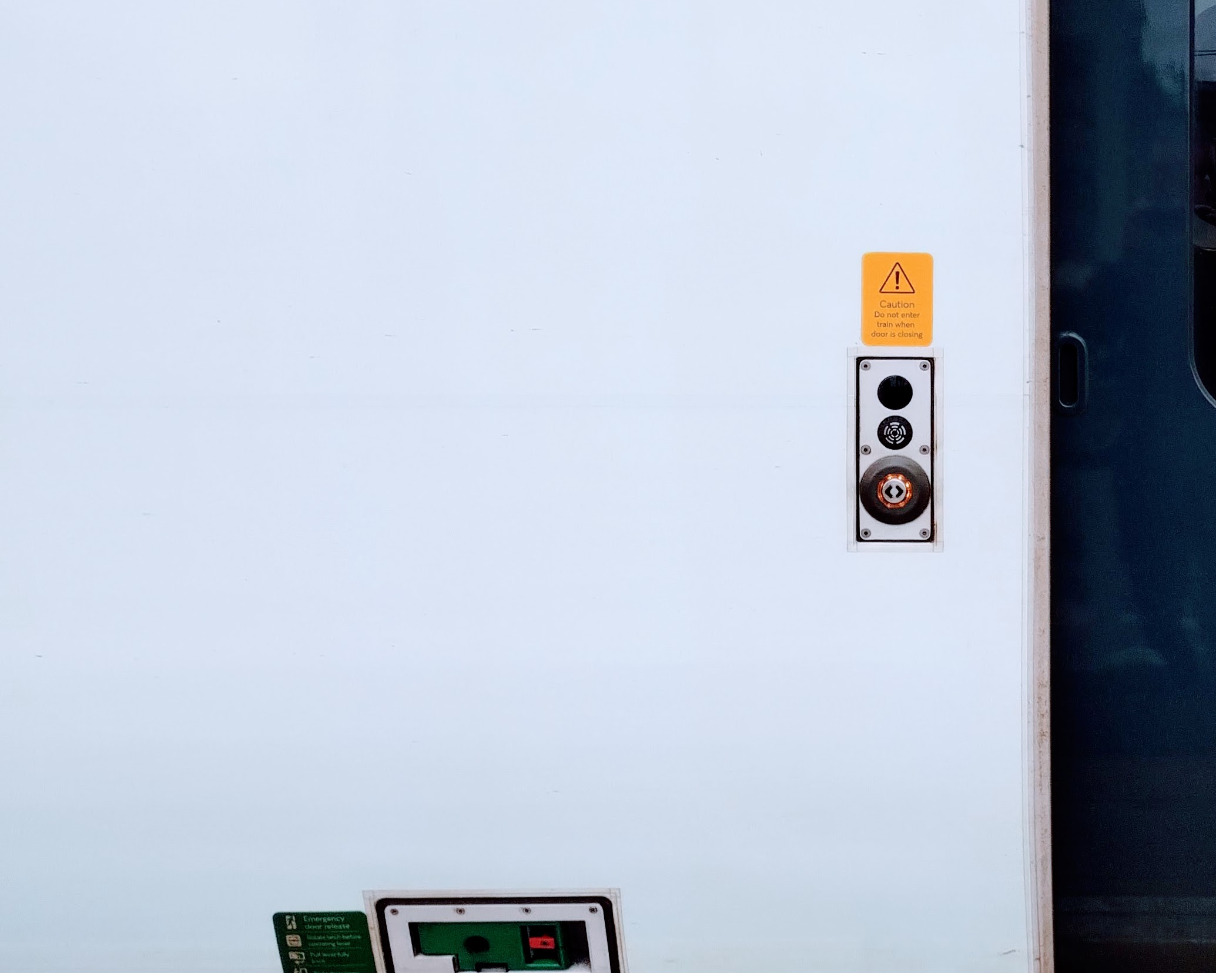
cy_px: 323
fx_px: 1907
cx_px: 1168
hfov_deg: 32.9
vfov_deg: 28.4
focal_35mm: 53
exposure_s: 1/50
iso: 363
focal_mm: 4.27
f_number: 1.8
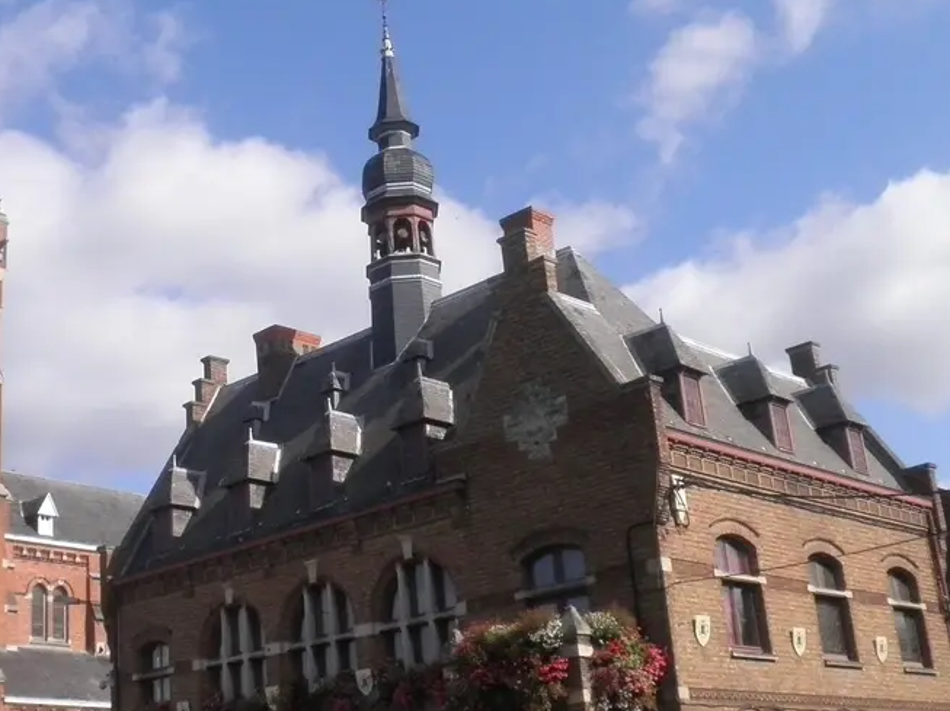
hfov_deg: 36.8
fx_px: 1399
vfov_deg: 28.5
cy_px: 324
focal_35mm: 51
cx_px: 266
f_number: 7.8
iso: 200
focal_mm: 4.7
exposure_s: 1/640
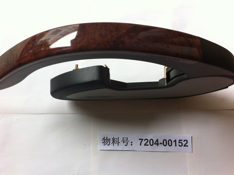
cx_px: 117
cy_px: 88
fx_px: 236
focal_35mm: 35
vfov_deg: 40.6
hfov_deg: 52.7
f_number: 2.8
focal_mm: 3.85
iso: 80
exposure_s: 1/40
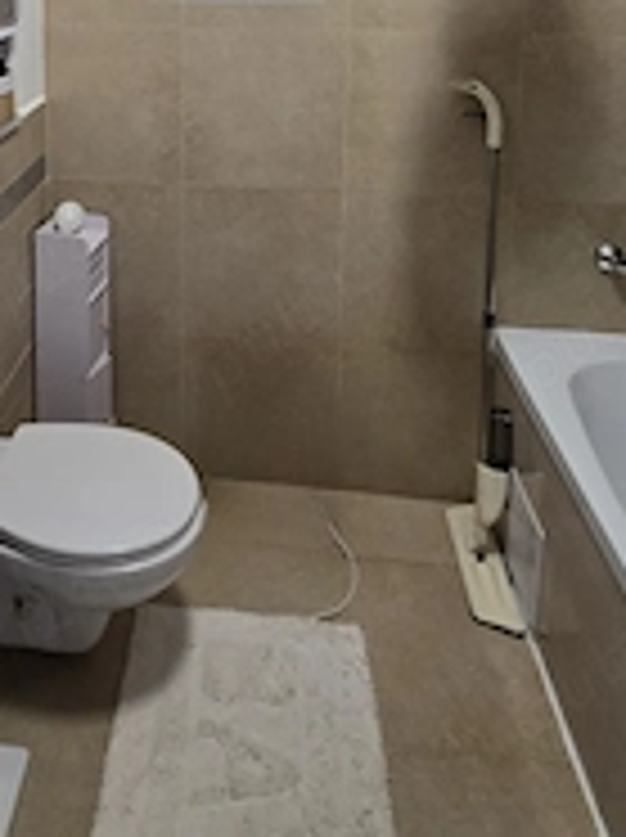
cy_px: 14
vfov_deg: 51.8
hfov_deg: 48.5
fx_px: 677
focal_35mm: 28
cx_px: 189
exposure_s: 1/60.2
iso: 125
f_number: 2.2
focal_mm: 2.2
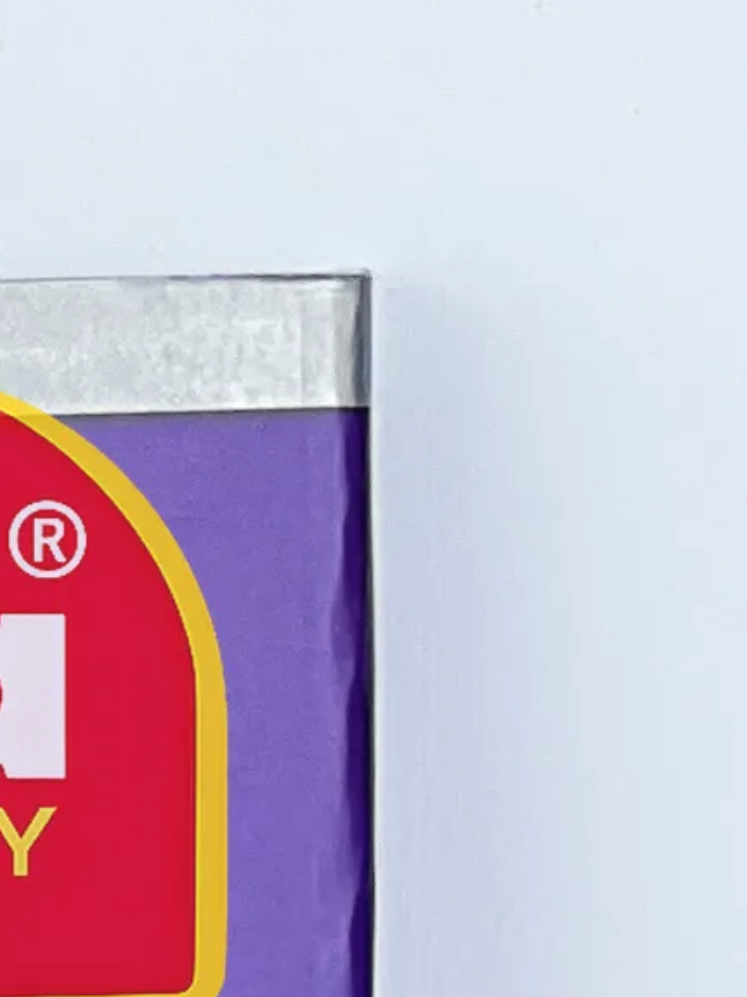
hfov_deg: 2.7
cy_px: 3183
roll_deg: +0.3
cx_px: -1693
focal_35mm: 540
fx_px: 15543
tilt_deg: -9.4
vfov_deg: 3.6
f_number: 2.8
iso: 20
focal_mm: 9
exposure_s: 1/126
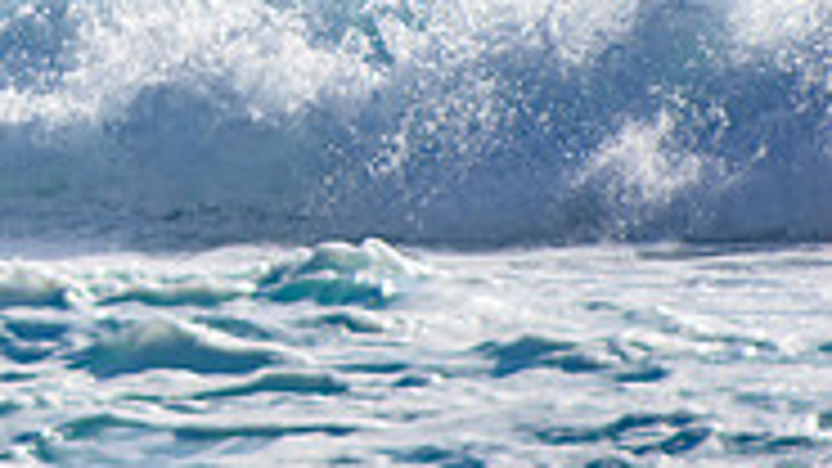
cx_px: -463
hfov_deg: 1.1
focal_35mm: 1972
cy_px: -331
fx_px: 43499
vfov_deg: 0.6
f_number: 5.6
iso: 250
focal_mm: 400
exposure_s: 1/2000
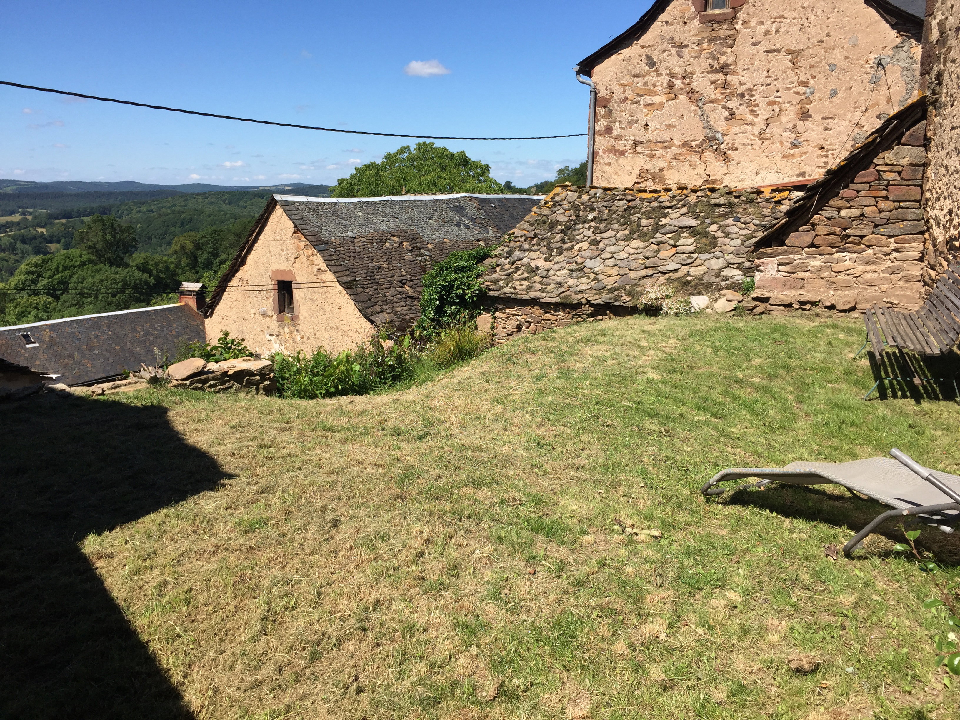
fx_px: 804
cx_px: 480
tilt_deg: -11.4
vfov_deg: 48.2
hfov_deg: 61.7
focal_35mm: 29
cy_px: 360
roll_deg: +0.5
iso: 32
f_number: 2.2
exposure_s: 1/1883
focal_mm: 4.15
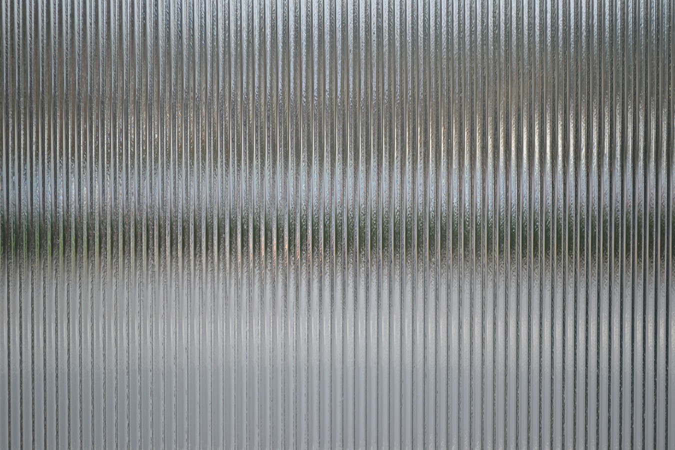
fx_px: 1266
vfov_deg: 20.2
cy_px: 225
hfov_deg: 29.9
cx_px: 338
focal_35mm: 68
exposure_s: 1/60
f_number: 5.3
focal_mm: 45
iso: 640
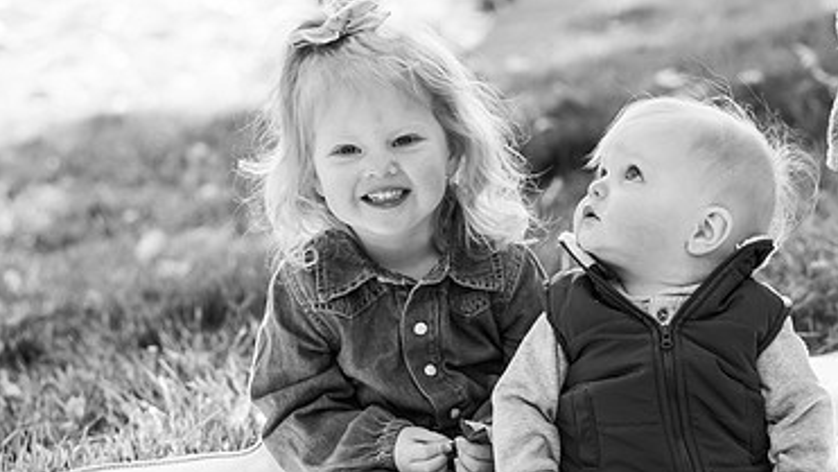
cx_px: 648
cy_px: 94
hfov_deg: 12.1
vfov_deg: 6.9
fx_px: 3934
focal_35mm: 177
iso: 1600
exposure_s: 1/320
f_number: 6.3
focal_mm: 108
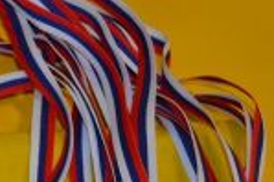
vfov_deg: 7.0
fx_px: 1467
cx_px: -158
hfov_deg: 10.3
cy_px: 279
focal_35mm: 193
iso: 800
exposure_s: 1/60
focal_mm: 32
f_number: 4.8
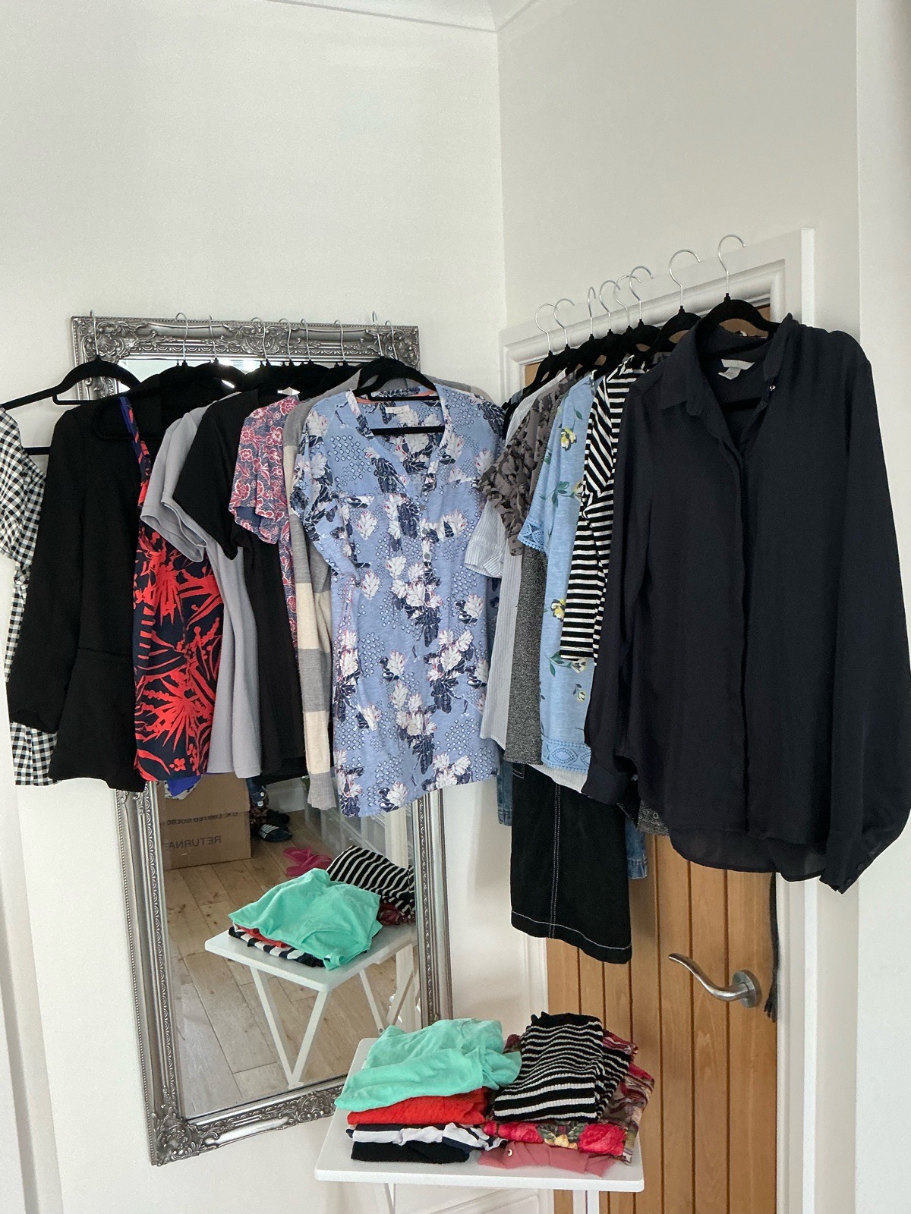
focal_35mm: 28
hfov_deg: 49.7
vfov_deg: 63.4
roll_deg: +2.7
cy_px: 607
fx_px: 983
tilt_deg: -6.5
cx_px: 456
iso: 160
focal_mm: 3
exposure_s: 1/60
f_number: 1.8
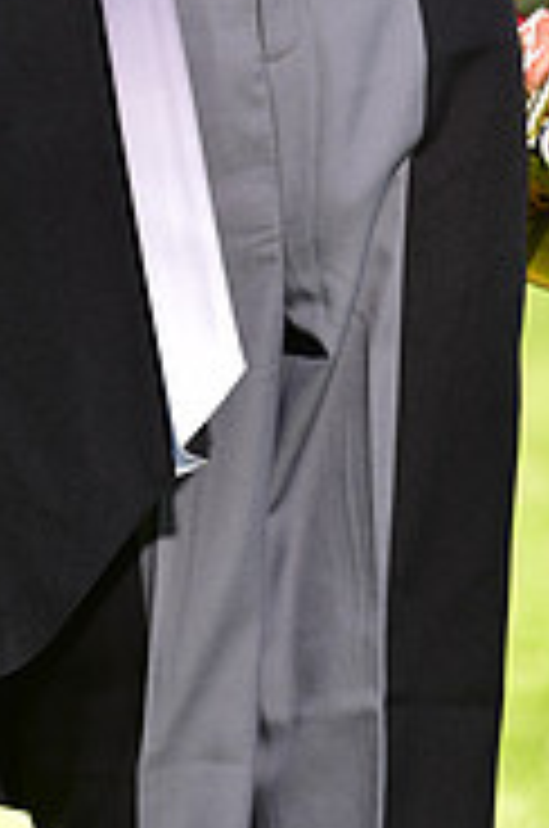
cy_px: -459
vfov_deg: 3.3
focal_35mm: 632
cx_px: 142
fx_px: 14511
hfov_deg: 2.2
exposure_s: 1/200
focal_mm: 200
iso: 80
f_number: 5
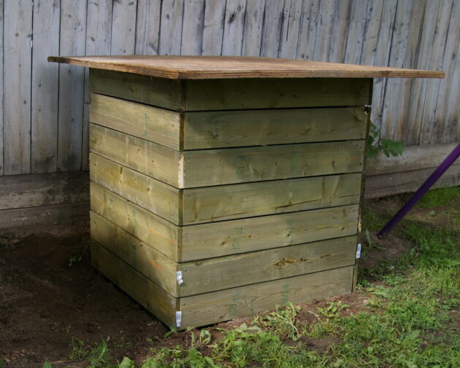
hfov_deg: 38.7
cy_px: 186
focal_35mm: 48
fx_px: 654
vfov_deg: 31.5
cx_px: 211
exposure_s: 1/90
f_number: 5.6
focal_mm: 28
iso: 200
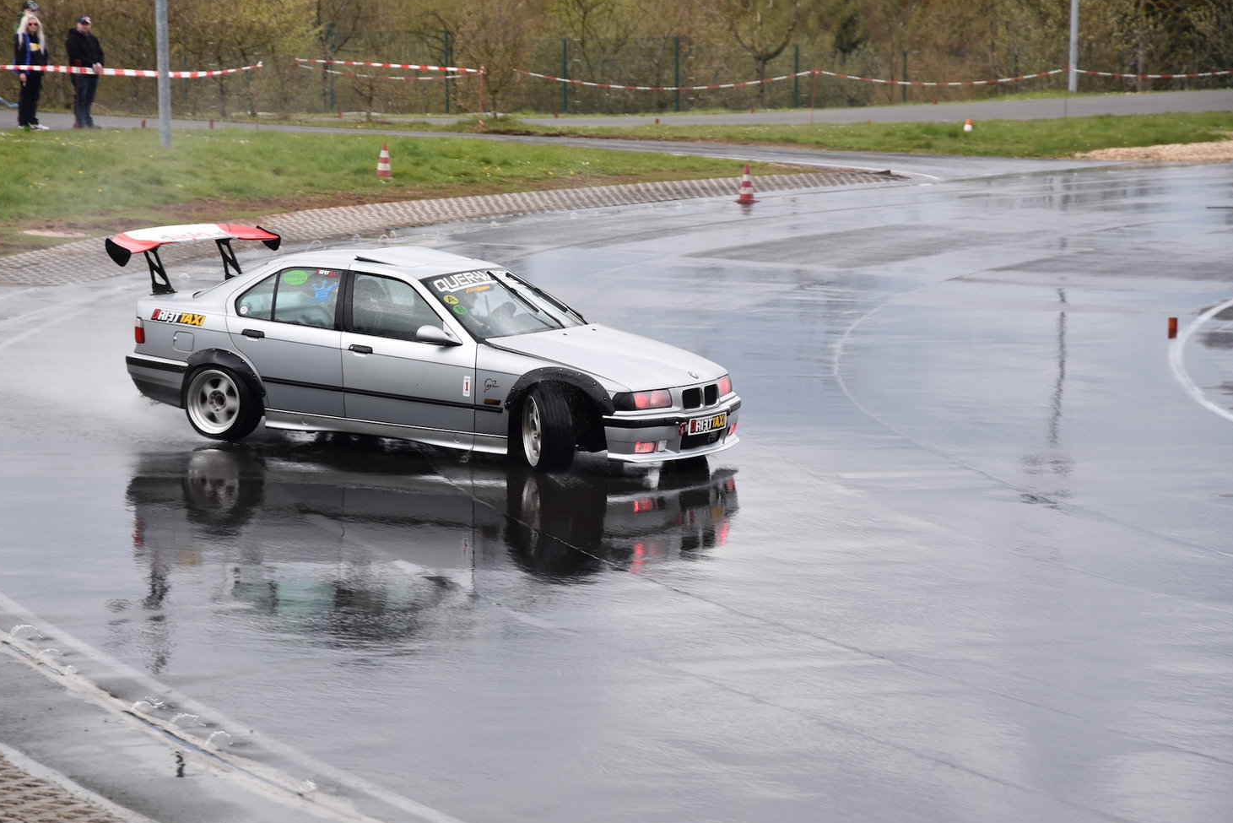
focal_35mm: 115
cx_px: 571
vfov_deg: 11.9
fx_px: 3940
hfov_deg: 17.8
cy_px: 435
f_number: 7.1
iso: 400
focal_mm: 105
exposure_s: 1/200
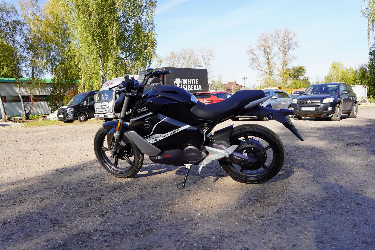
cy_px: 125
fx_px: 302
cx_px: 188
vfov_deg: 45.0
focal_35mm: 29
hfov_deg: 63.7
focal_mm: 29
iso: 100
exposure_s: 1/100
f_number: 8
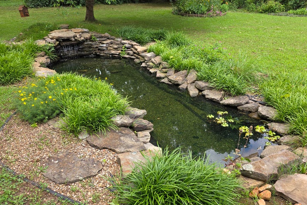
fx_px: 239
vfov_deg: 46.4
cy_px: 108
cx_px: 150
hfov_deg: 65.5
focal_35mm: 28
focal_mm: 6.3
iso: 12
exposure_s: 1/140
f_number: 1.7
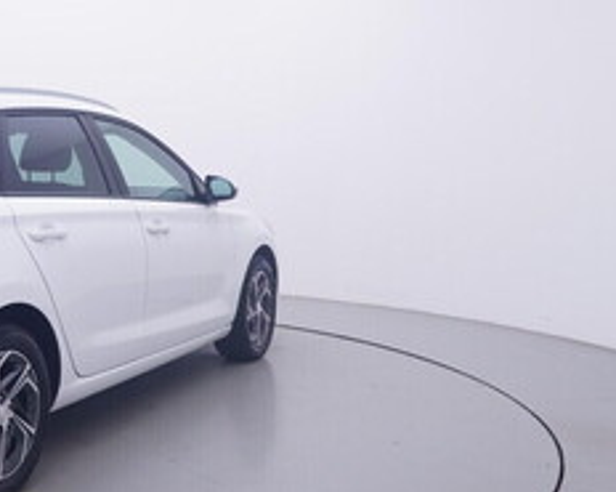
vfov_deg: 30.1
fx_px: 912
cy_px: 206
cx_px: 28
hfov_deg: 34.6
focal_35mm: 50
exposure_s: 1/80
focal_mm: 15
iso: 200
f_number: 5
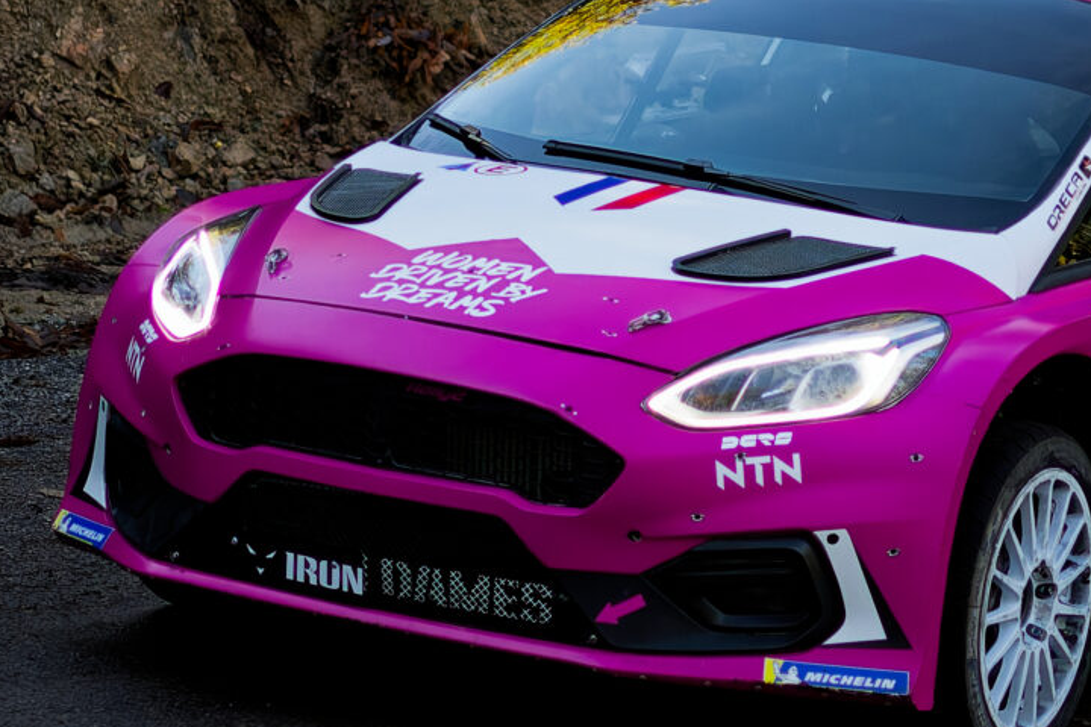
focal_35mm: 187
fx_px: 5660
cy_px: 334
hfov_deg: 11.0
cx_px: 482
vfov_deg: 7.4
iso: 2200
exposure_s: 1/6400
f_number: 1.8
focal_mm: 35
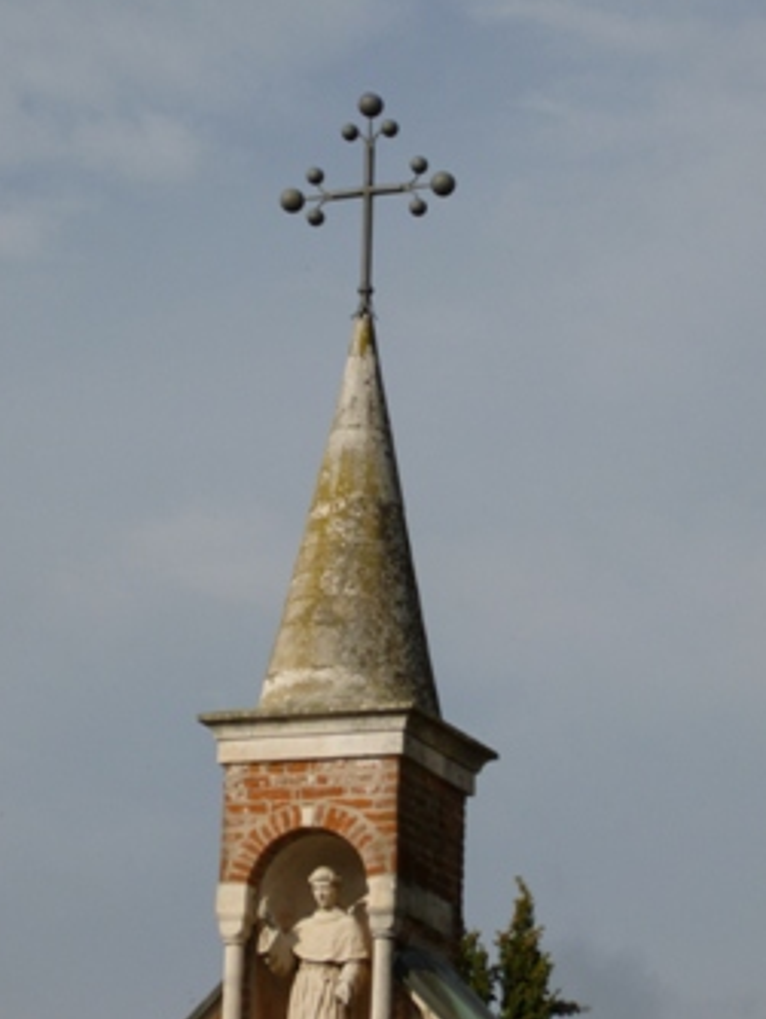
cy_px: 421
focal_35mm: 268
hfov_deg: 5.6
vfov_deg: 7.4
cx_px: 366
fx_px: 7897
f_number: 5.9
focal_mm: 40
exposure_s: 1/800
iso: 100
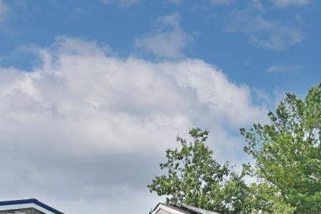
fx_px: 631
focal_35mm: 71
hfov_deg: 27.3
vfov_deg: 16.5
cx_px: 21
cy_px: 368
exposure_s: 1/320
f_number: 6.3
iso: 100
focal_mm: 20.5
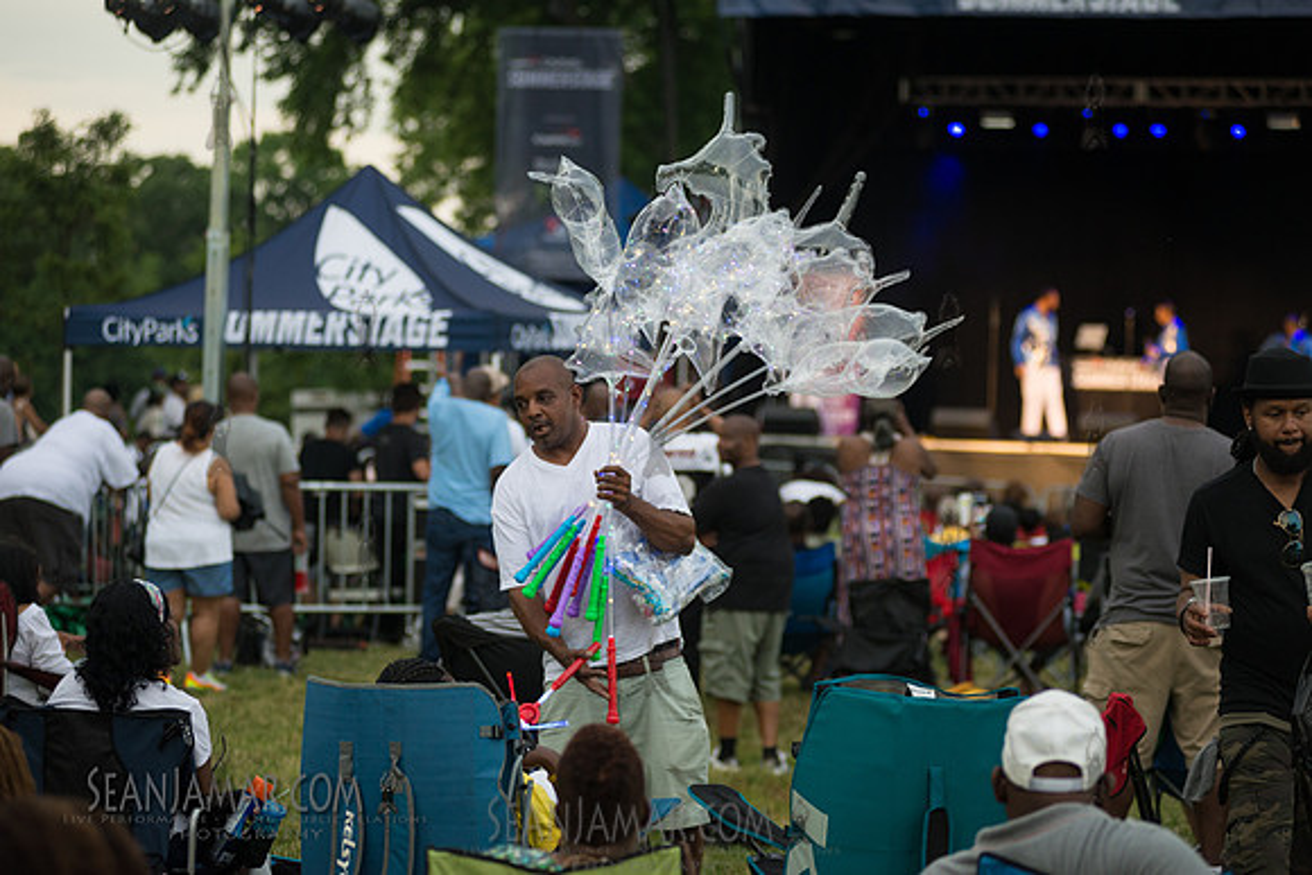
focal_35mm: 112
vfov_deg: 12.2
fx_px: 4083
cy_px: 438
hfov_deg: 18.3
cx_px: 656
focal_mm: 112
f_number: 3.5
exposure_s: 1/400
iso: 1250
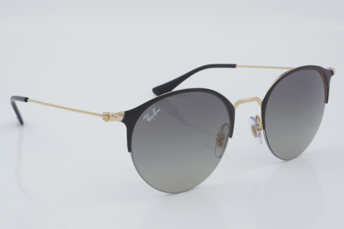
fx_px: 717
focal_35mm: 75
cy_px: 114
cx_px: 172
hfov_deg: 27.0
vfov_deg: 18.2
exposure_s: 1/4
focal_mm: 50
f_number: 32
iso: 100
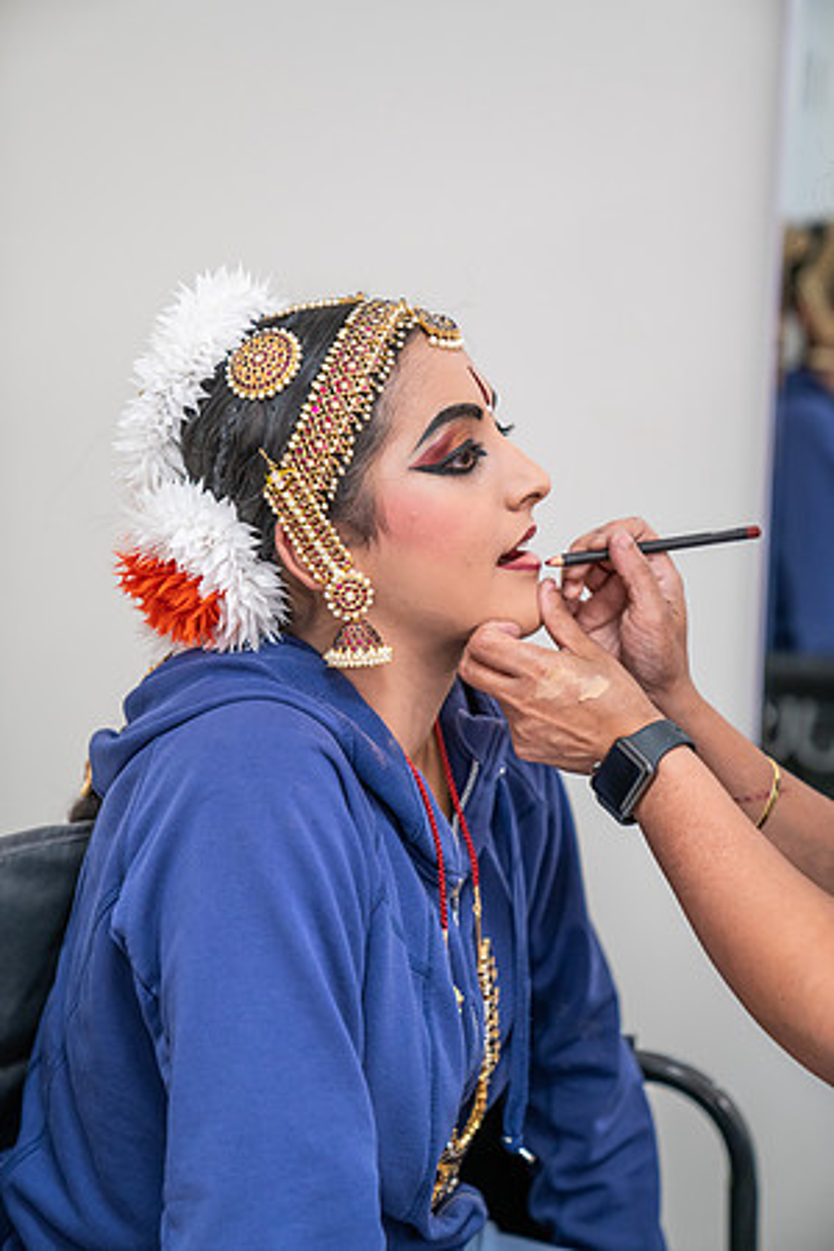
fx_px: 2432
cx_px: 417
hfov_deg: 19.5
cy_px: 626
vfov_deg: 28.8
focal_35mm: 70
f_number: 2.8
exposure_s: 1/250
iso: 800
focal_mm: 70
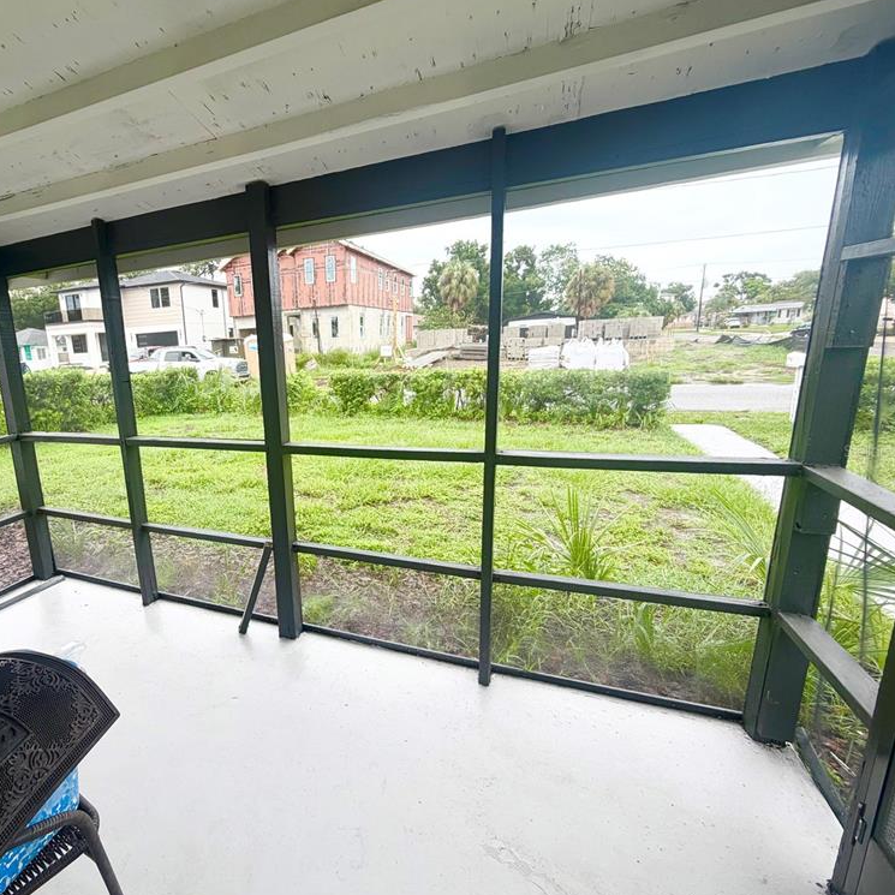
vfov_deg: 84.0
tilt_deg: -11.1
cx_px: 302
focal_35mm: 17
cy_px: 451
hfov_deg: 81.3
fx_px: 497
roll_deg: +3.0
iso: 40
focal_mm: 2.22
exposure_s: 1/197
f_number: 2.2
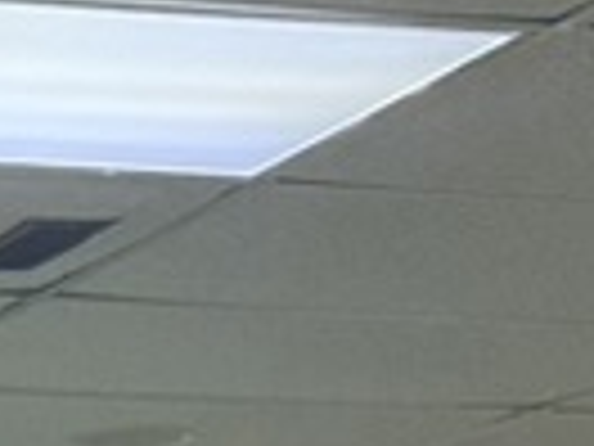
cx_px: -369
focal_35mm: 186
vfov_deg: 7.8
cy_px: 779
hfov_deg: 10.2
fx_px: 3192
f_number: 1.78
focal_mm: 6.76
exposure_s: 1/120
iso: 400
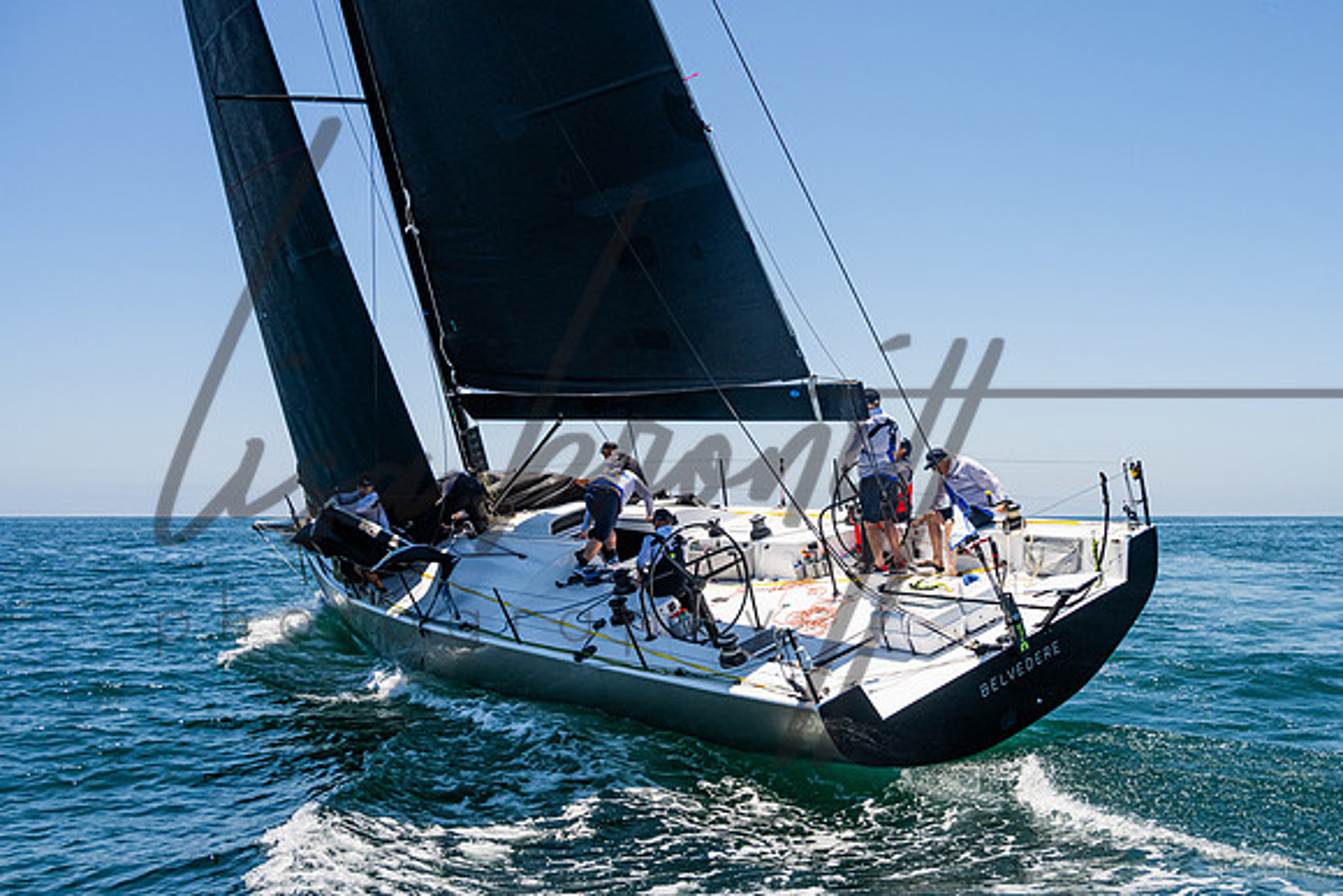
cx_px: 859
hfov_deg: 51.8
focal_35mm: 37
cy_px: 461
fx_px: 1363
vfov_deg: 36.4
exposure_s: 1/2500
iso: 500
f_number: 8
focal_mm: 28
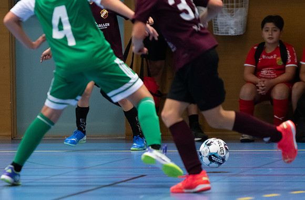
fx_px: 2992
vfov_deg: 3.8
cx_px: 130
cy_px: 117
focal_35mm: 355
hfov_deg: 5.8
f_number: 3.2
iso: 5000
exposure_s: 1/500
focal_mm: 200
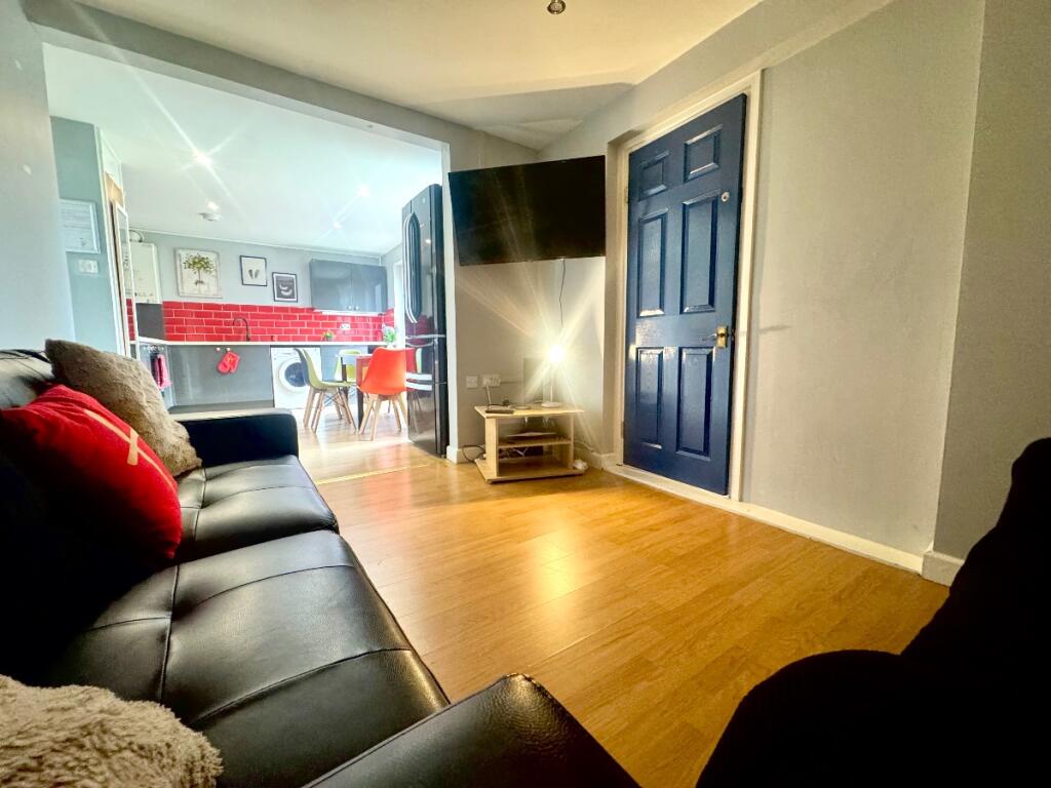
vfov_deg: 85.7
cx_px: 526
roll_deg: +0.2
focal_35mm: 14
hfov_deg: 102.1
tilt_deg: -6.3
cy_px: 394
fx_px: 425
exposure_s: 1/50
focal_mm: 2.22
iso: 800
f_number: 2.2
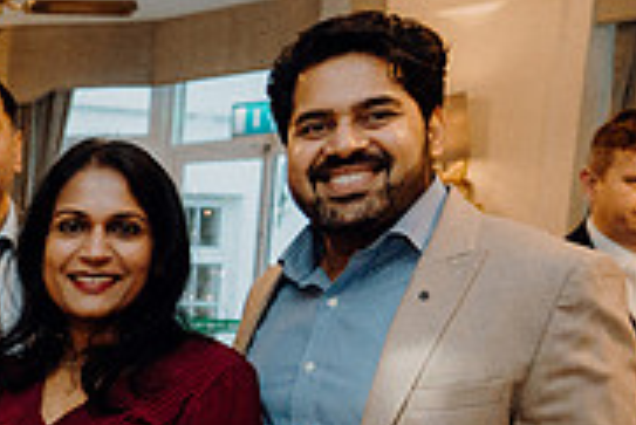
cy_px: 575
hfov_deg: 20.6
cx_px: -335
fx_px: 1467
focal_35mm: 83
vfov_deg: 15.6
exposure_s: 1/160
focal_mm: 24
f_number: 3.5
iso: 2500
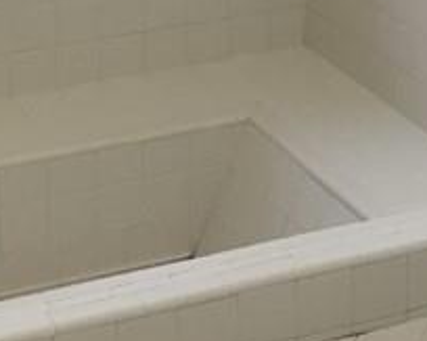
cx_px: 222
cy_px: -234
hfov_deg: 13.6
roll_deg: +0.3
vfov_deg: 10.3
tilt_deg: -11.3
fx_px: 1794
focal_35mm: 142
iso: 100
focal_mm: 4.15
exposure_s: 1/30
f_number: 2.2
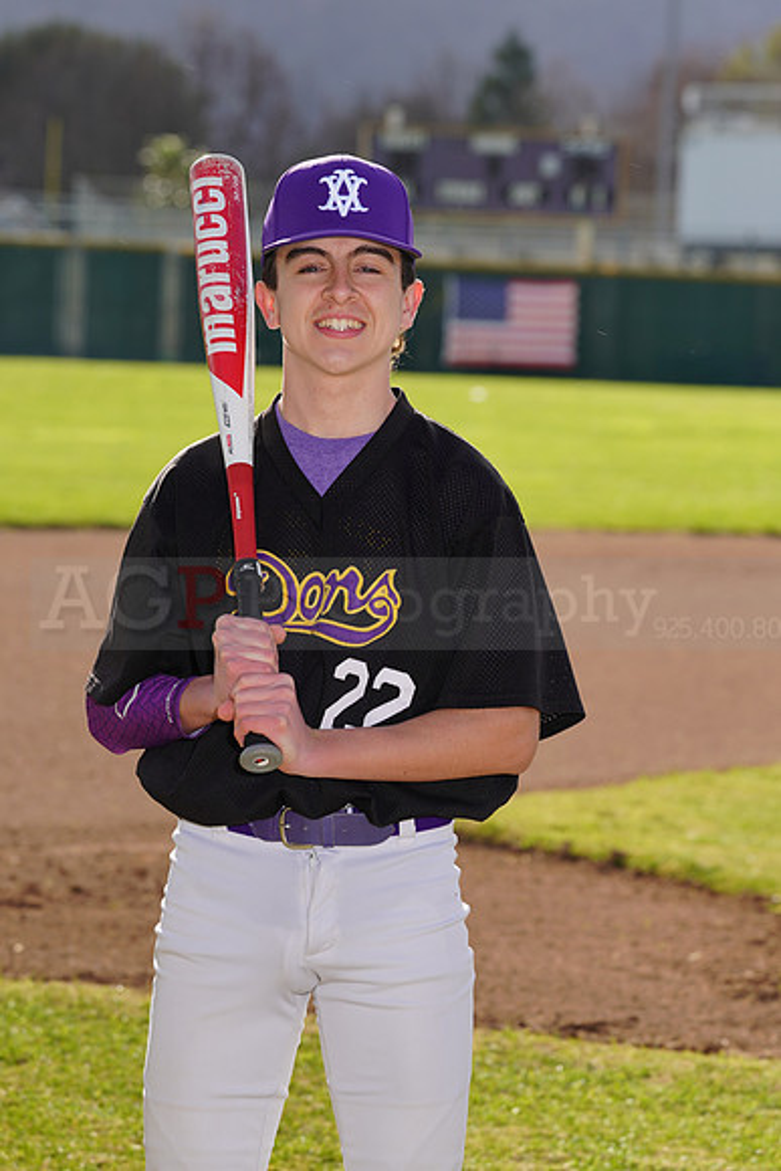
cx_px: 390
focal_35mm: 190
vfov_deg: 10.8
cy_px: 586
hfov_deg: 7.2
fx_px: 6179
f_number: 9
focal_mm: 190
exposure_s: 1/200
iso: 100
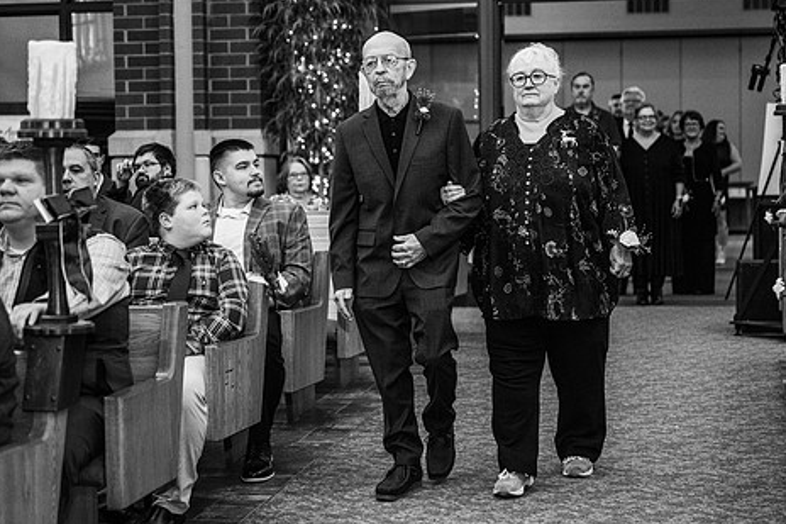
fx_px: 1637
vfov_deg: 18.2
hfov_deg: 27.0
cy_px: 262
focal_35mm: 75
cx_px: 430
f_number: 2.8
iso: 2000
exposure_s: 1/200
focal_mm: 59
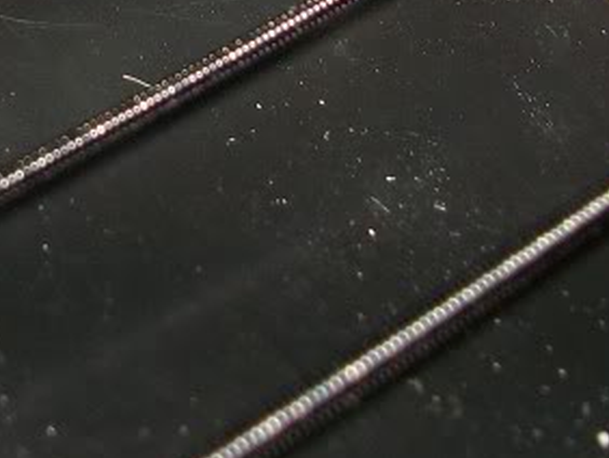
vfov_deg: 12.2
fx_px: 2043
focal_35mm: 116
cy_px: -238
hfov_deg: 16.4
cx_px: -86
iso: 80
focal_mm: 5.7
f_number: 2.9
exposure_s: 1/60
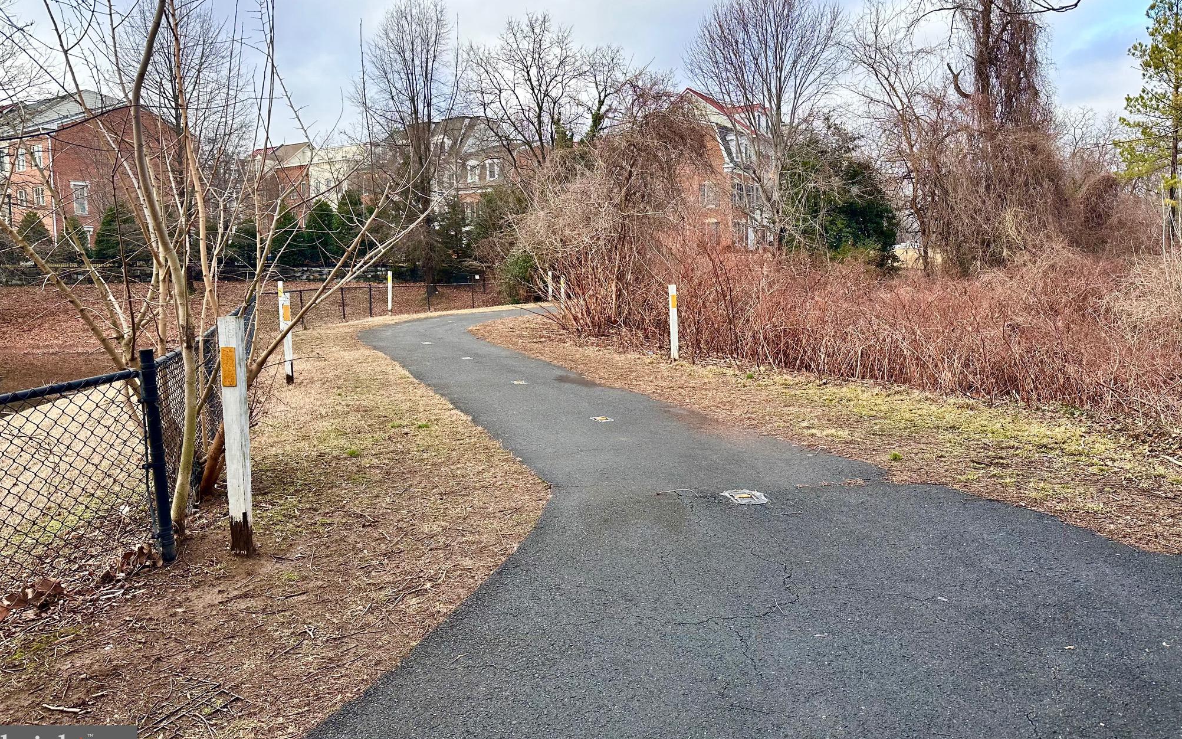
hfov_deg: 70.4
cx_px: 594
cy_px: 321
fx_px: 837
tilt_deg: -3.1
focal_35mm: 26
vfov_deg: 47.5
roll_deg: +1.5
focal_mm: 6.86
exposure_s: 1/1227
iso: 80
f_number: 1.78
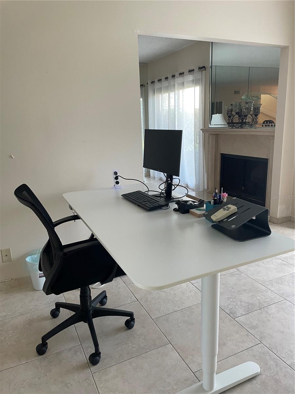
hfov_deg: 53.1
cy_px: 197
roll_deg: +3.3
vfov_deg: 67.3
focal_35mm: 26
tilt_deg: -12.8
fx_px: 295
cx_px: 148
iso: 100
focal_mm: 4.2
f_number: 1.6
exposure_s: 1/60
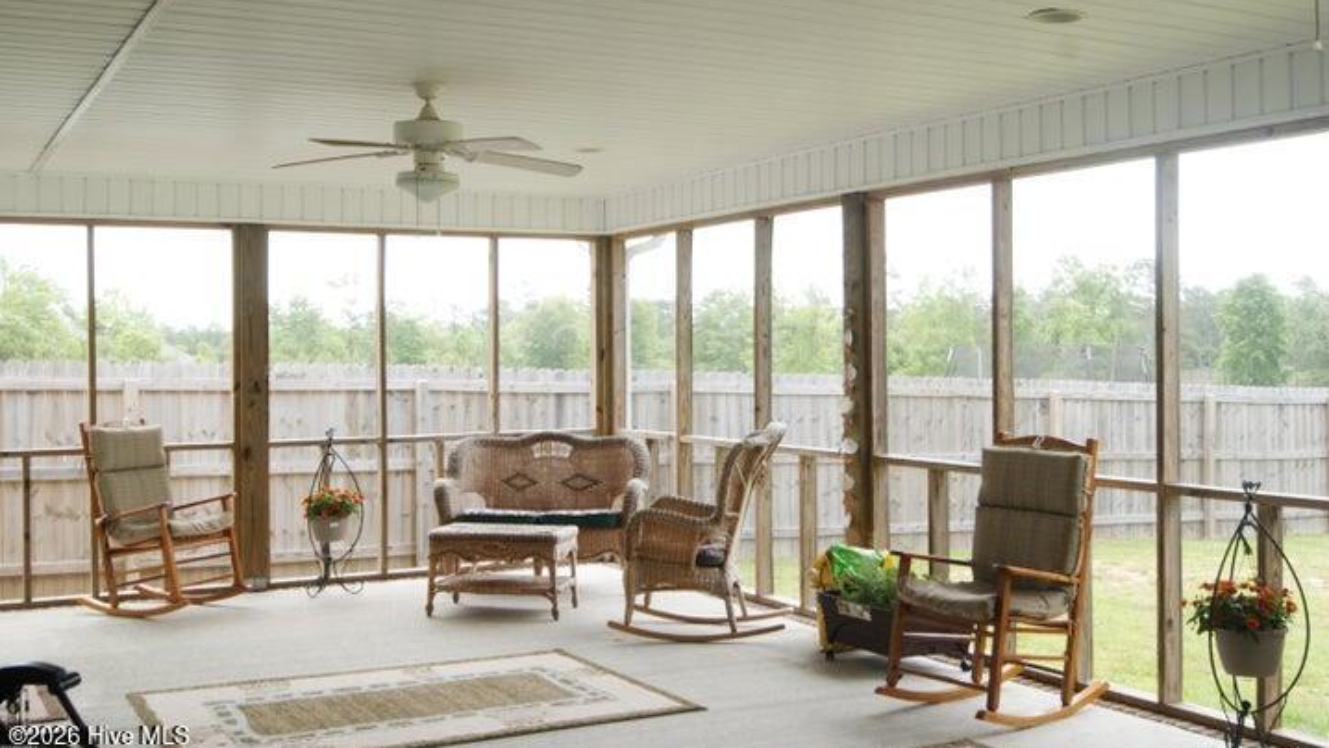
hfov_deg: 49.4
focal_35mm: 41
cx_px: 665
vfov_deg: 29.0
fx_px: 1445
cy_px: 331
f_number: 8
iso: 200
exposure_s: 1/50
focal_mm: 26
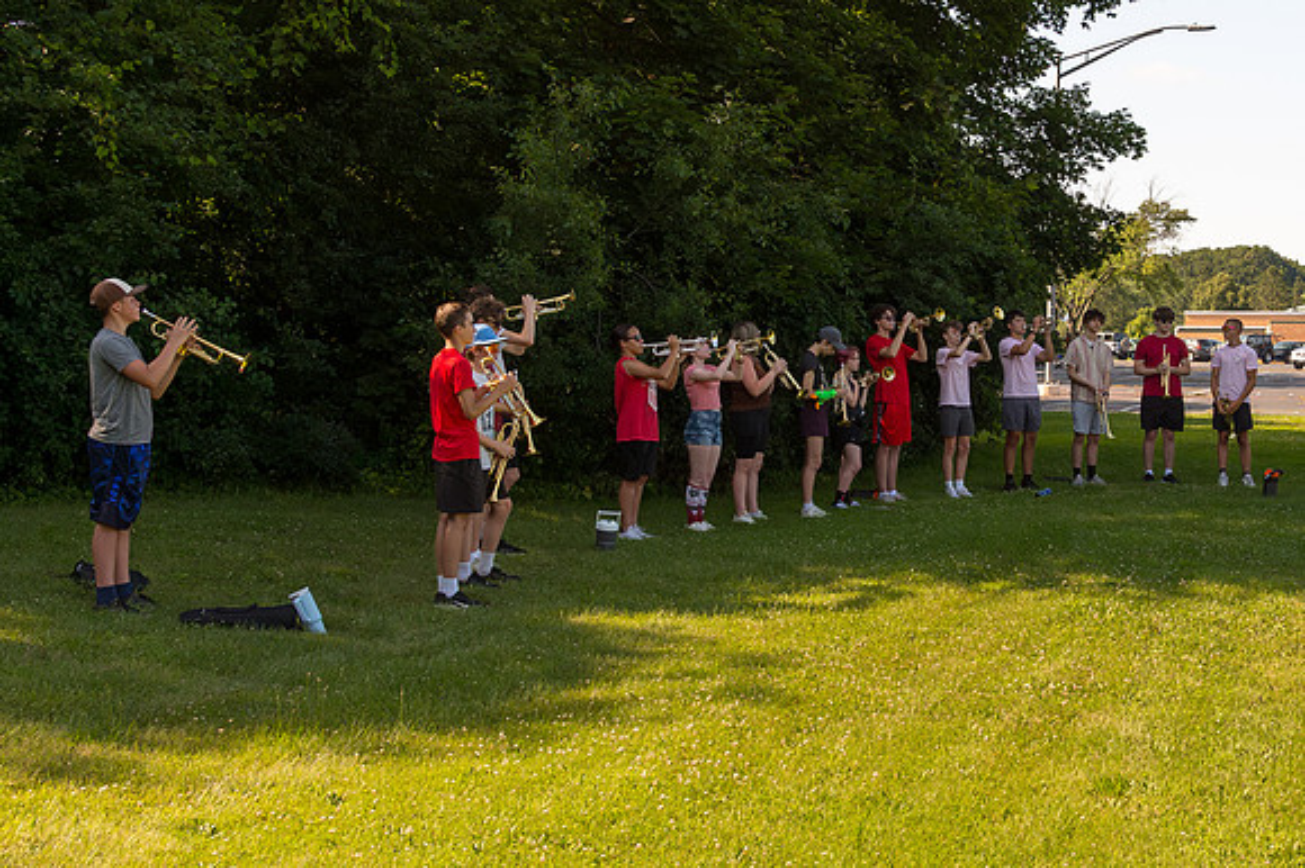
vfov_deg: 26.0
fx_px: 1878
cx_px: 902
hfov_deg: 37.8
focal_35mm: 52
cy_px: 364
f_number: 5.6
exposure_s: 1/1600
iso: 1250
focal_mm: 32
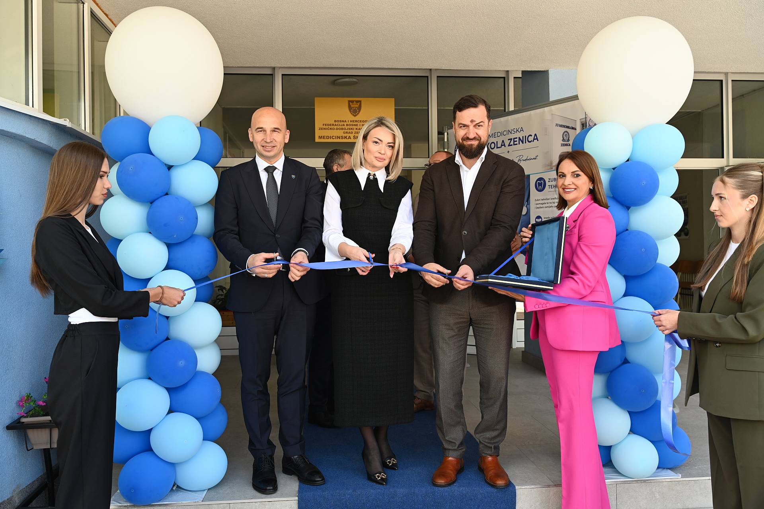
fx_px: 626
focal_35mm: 30
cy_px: 254
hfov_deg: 62.8
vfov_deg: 44.3
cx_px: 382
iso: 200
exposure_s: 1/100
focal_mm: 29.5
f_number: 5
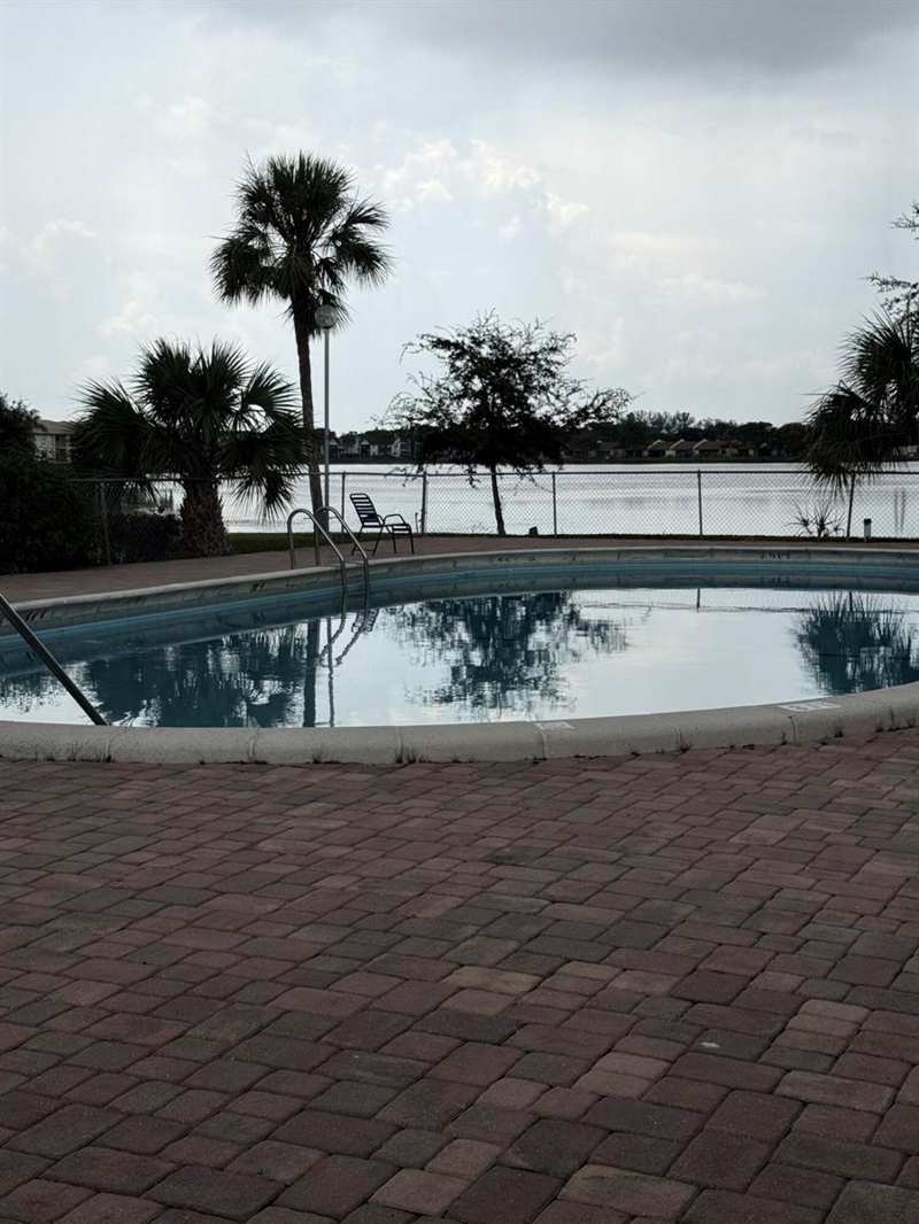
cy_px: 612
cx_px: 460
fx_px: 1698
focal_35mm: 48
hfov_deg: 30.3
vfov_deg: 39.6
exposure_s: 1/2494
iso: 64
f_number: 1.78
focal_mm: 6.76
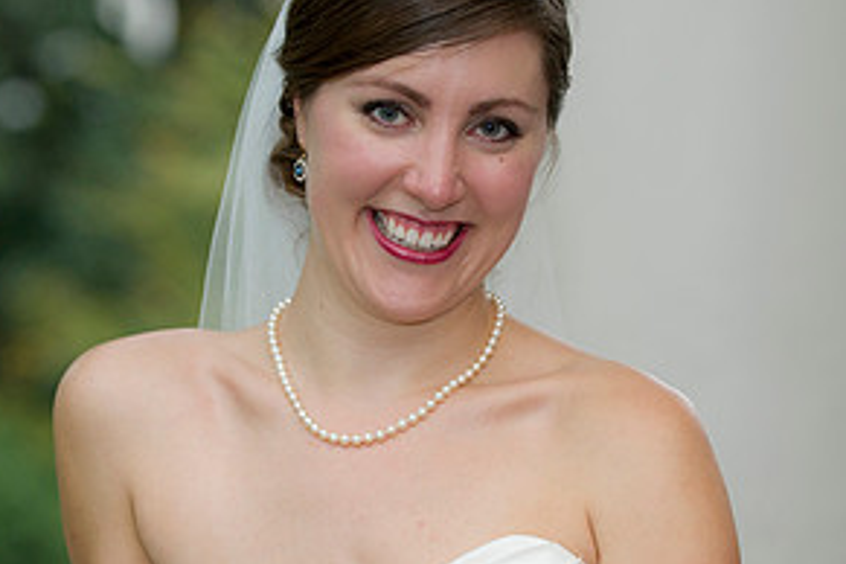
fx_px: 4582
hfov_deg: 10.5
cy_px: 456
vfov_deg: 7.0
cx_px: 474
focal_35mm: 195
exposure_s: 1/160
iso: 250
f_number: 2.8
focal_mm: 98
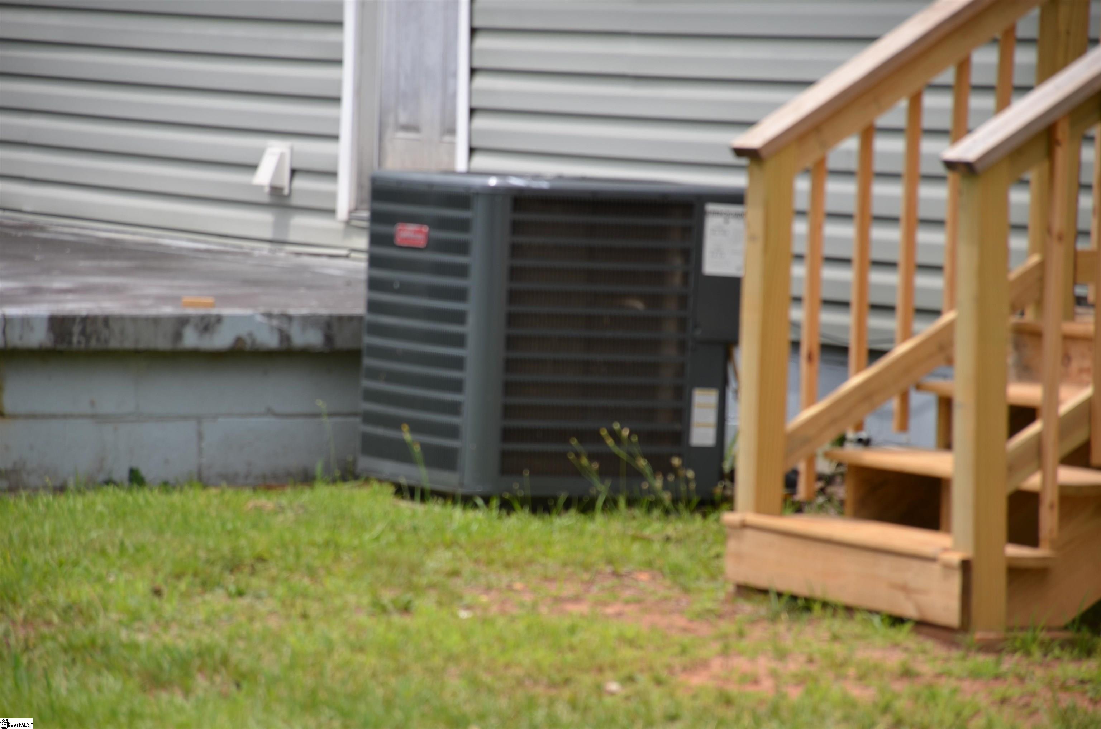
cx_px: 550
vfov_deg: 6.5
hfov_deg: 9.8
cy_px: 364
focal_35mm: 210
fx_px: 6409
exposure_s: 1/250
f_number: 5.6
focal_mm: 140
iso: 100
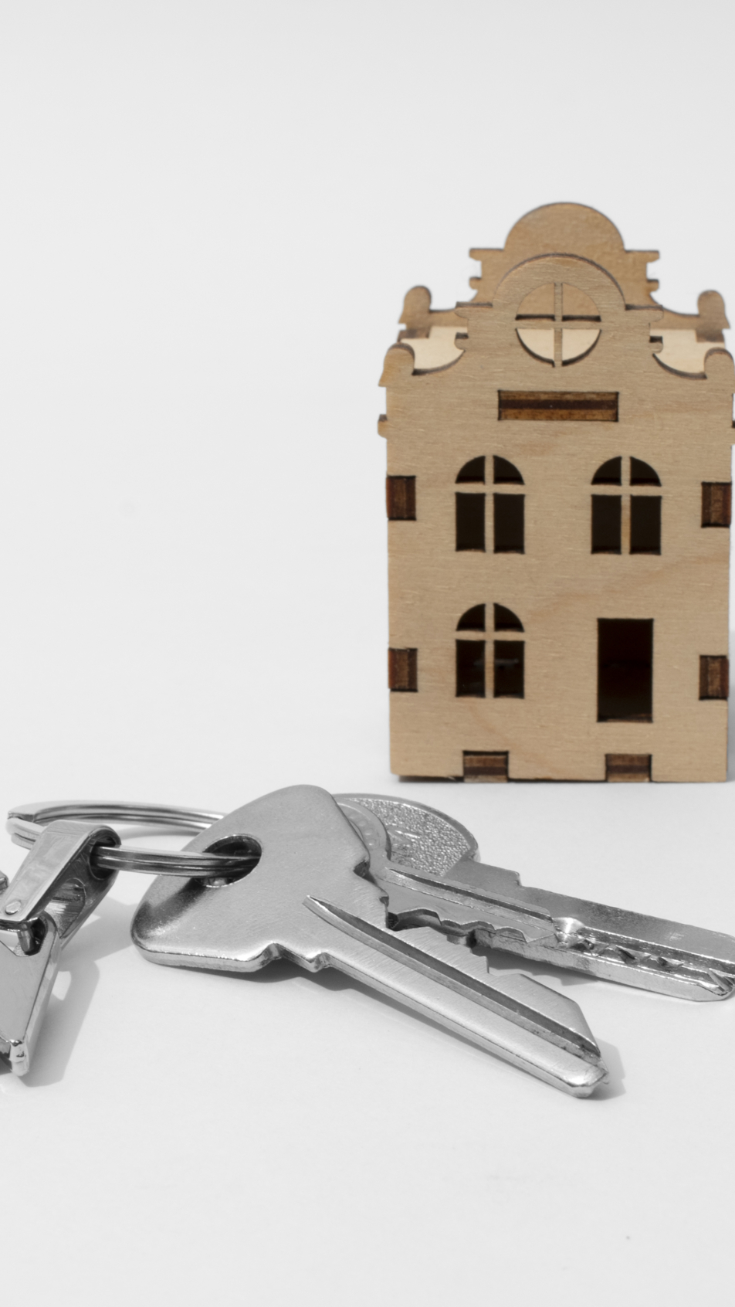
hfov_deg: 14.4
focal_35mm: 84
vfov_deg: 25.3
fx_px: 2910
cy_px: 656
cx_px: 266
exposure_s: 1/100
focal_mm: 35
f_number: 11
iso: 200
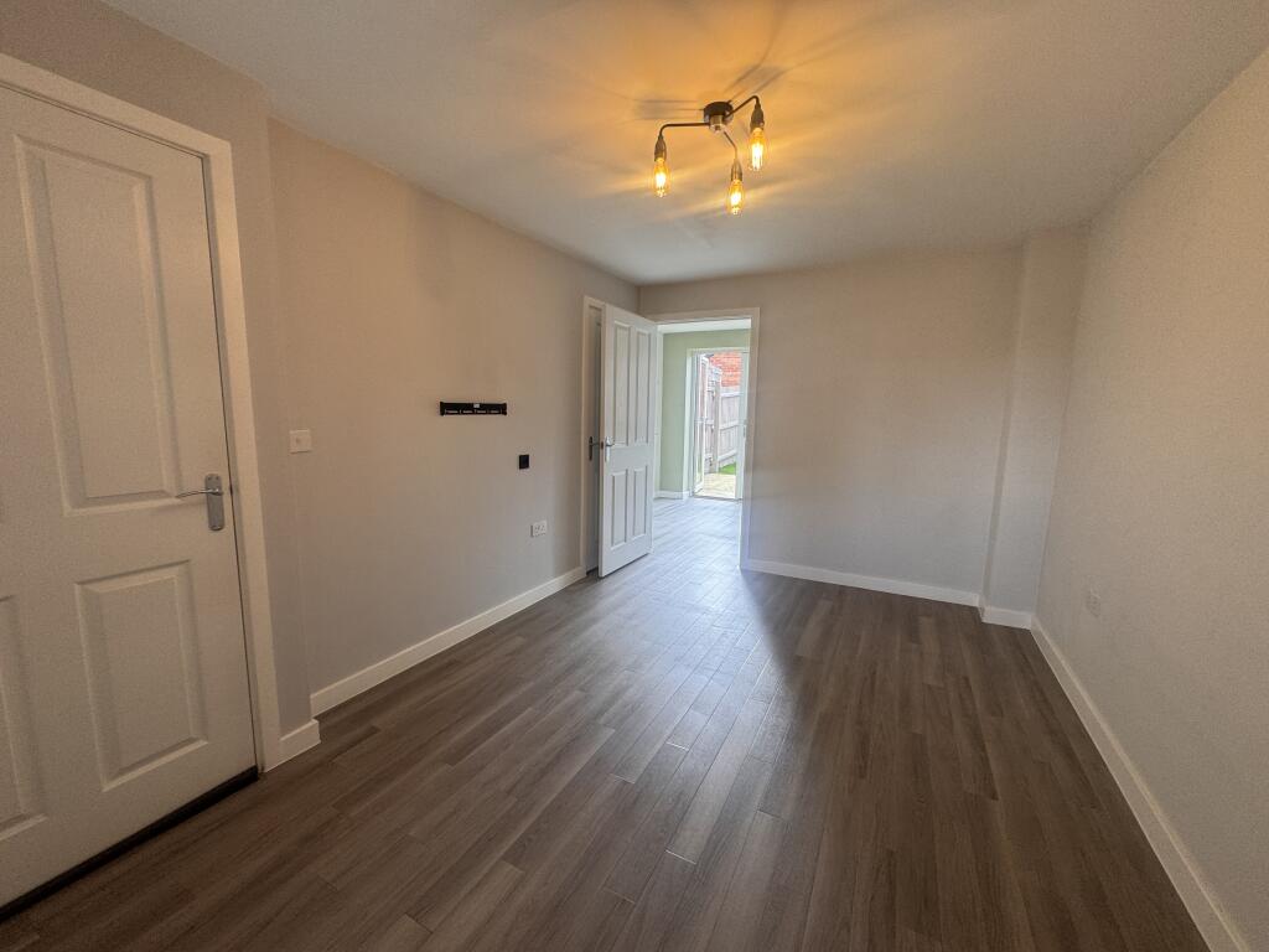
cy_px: 476
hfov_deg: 102.1
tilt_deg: -7.3
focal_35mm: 14
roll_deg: -1.2
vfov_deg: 85.7
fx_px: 513
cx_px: 634
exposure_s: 1/100
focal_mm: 2.22
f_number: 2.2
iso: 100
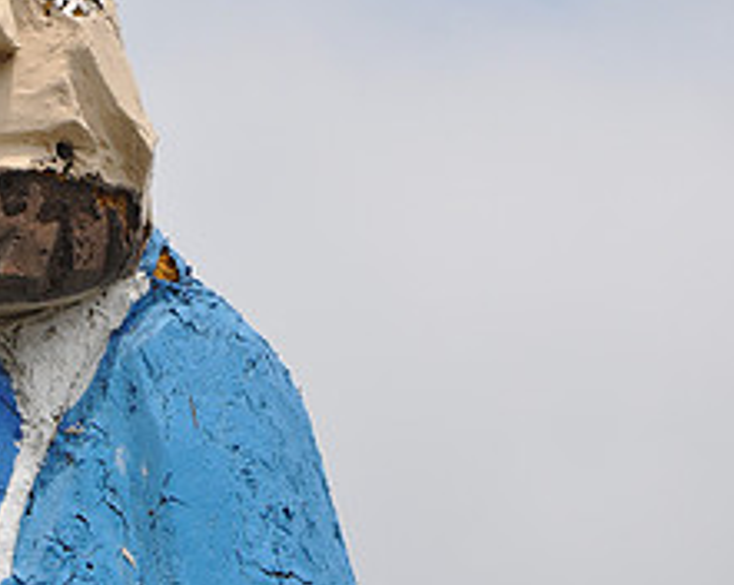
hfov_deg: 5.0
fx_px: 8419
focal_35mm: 388
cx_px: 0
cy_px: 98
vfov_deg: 4.0
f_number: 10
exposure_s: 1/400
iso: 200
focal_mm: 105
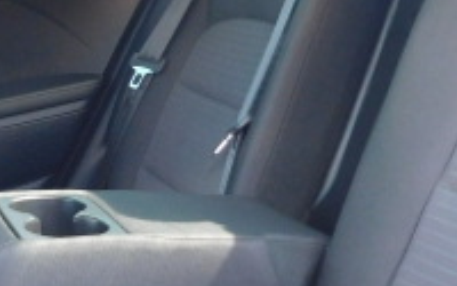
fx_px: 971
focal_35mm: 78
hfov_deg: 26.0
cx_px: 91
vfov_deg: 16.7
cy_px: 144
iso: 200
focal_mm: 4
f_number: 3
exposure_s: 1/30
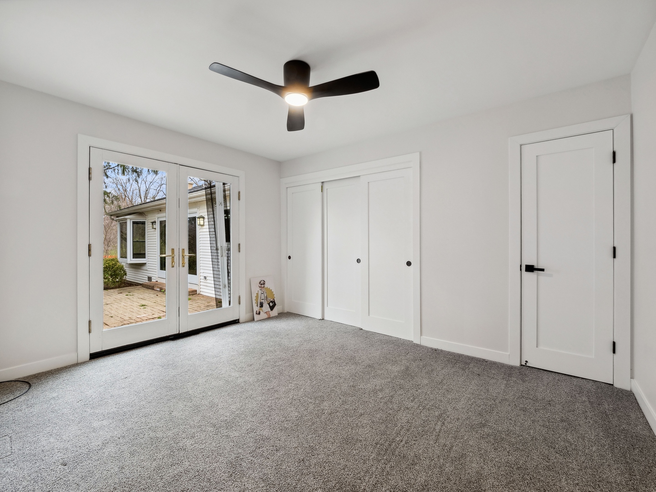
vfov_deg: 85.7
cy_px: 246
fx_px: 265
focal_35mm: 14
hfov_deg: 102.1
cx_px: 328
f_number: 8
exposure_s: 1/13
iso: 400
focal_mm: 7
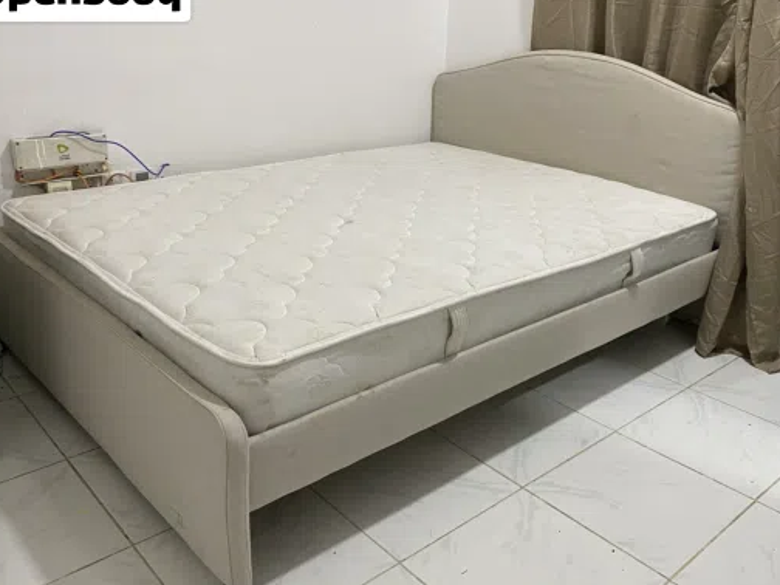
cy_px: 245
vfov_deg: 42.8
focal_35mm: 33
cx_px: 424
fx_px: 744
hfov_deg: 55.3
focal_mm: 4.25
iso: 320
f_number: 1.8
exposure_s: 1/50
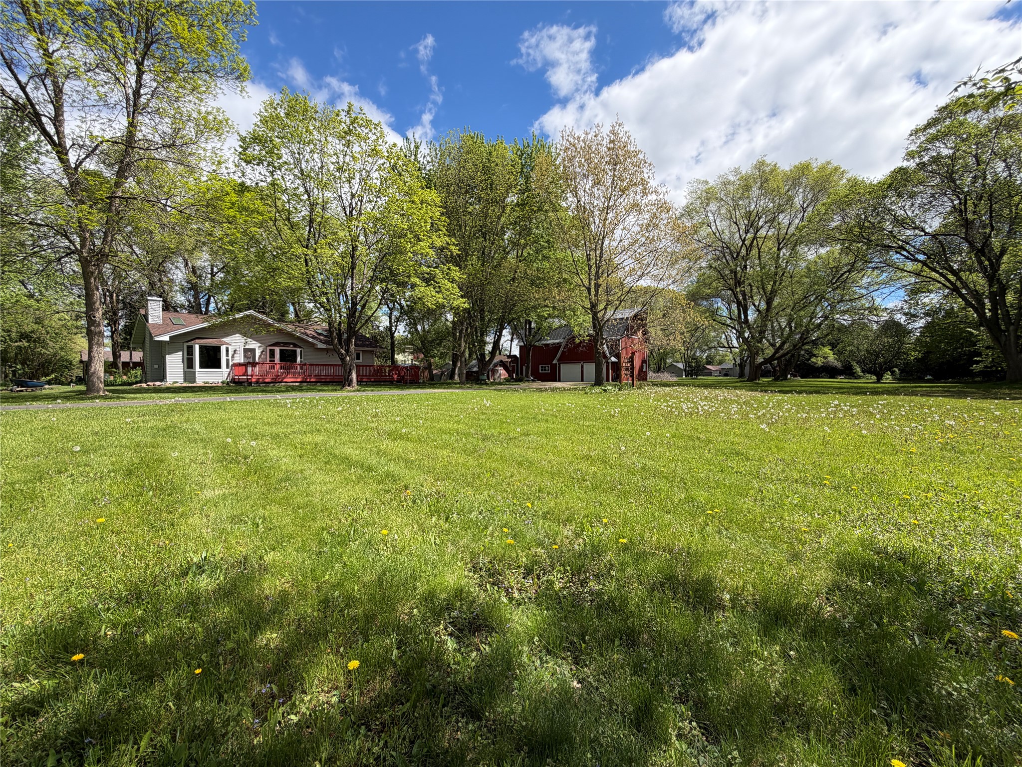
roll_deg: +1.0
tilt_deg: -0.8
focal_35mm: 14
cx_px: 511
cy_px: 384
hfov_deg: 102.1
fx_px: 413
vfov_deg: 85.7
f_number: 2.2
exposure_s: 1/770
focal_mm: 2.22
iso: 32
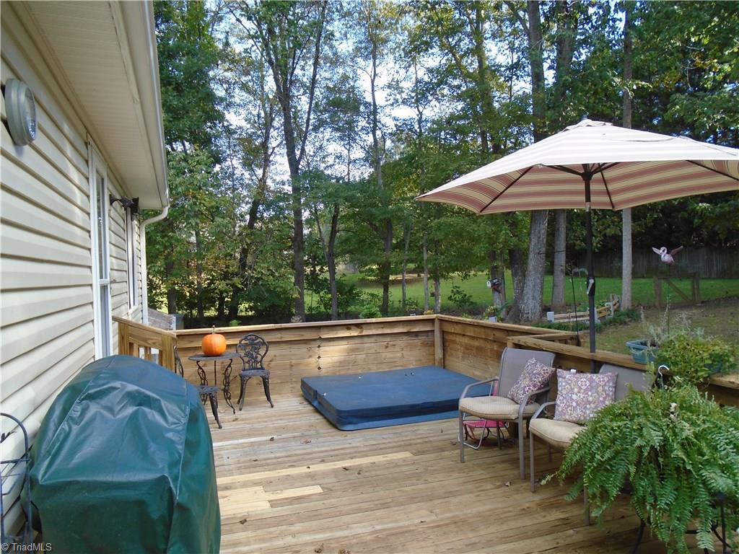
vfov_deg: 53.1
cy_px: 277
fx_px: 555
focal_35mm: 26
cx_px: 370
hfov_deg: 67.3
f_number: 3.2
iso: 100
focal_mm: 4.6
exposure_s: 1/100
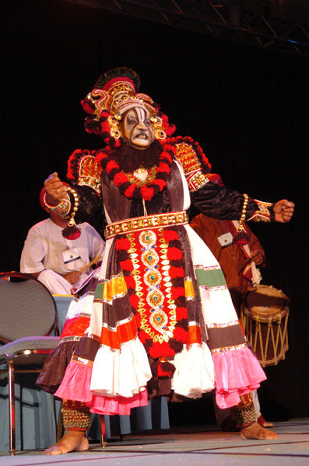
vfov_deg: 33.5
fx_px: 776
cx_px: 154
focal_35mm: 60
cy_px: 233
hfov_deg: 22.5
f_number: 2.8
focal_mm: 40
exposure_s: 1/100
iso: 800
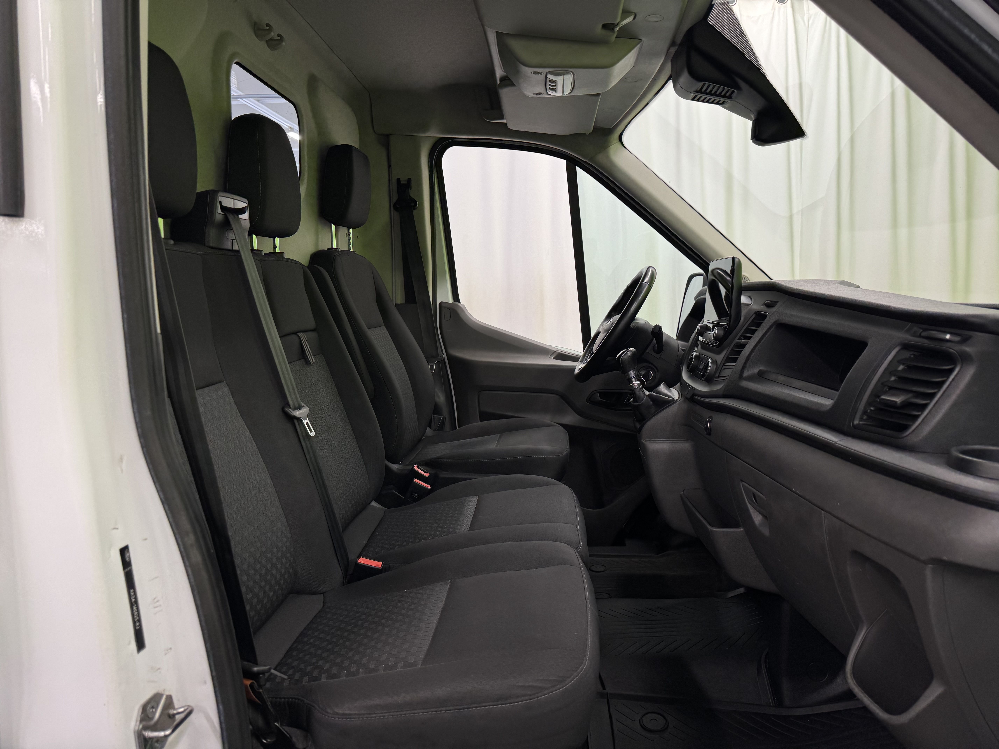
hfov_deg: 71.6
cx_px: 500
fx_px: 693
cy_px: 374
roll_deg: +2.4
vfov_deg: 56.8
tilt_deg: -6.4
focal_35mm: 24
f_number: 1.78
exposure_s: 1/100
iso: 64
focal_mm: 6.76
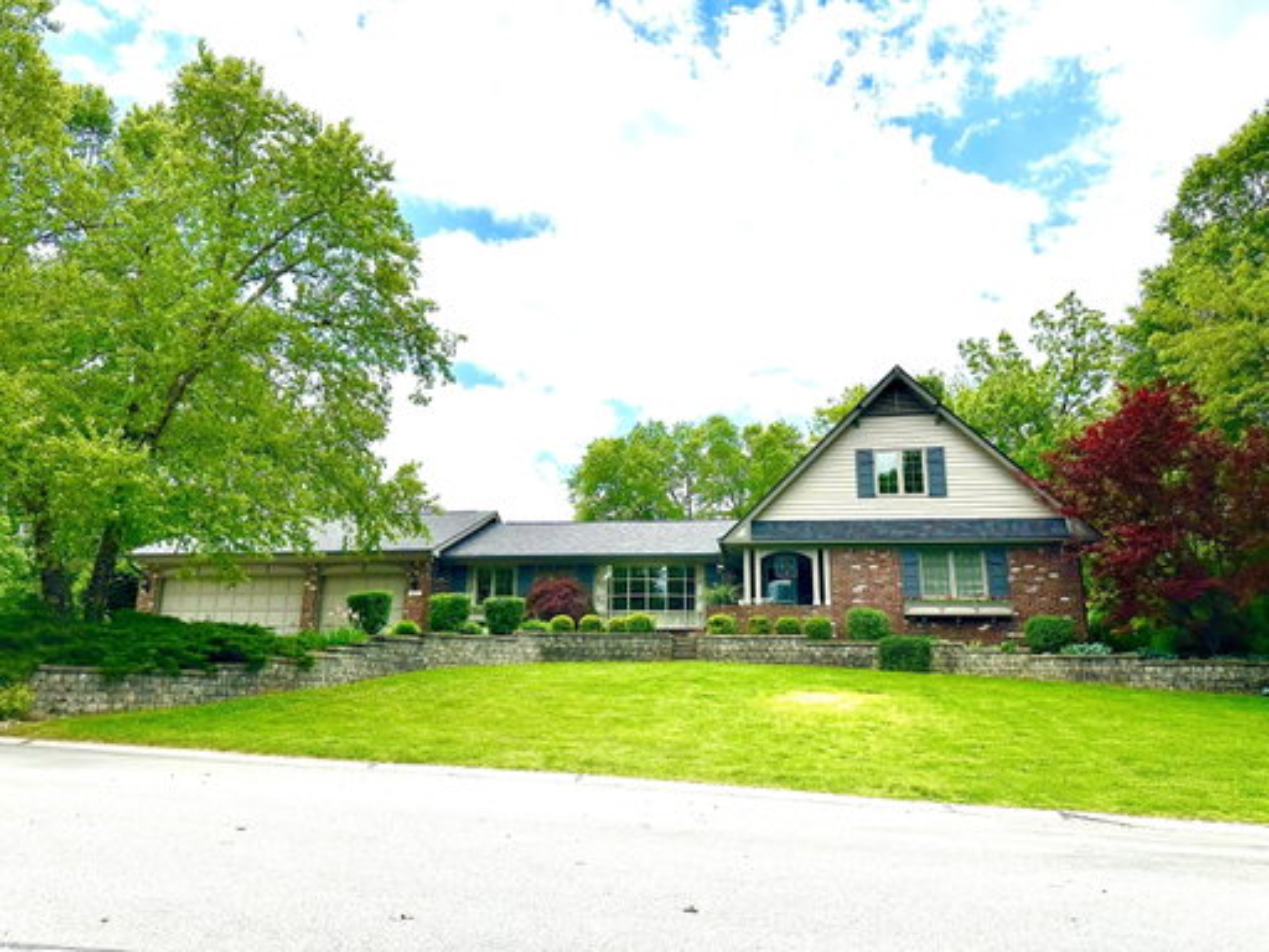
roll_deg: -0.7
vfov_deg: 56.8
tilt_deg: +13.8
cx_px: 634
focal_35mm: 24
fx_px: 880
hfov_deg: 71.6
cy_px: 476
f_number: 1.78
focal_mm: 6.86
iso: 80
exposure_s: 1/10753
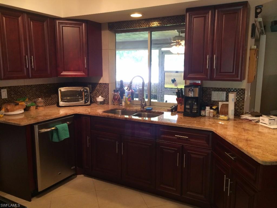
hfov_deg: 60.0
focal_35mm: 30
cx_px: 138
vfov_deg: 46.8
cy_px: 104
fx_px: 240
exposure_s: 1/30
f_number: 2.2
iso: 200
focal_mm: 4.12
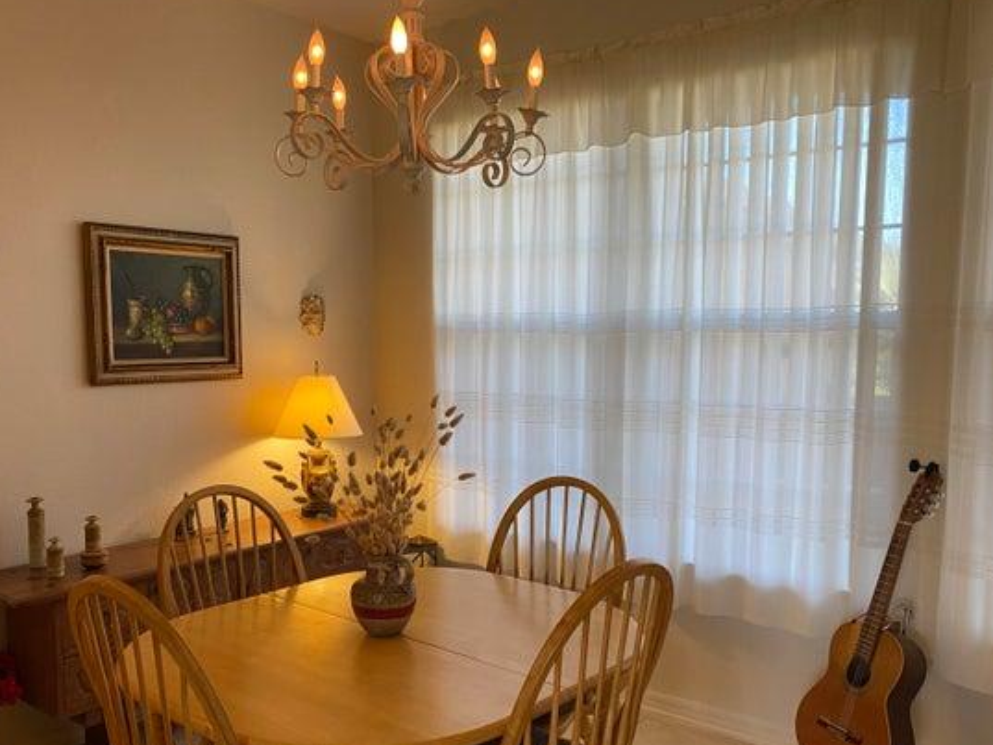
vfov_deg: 45.4
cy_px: 418
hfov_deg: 58.1
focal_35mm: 31
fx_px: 889
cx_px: 429
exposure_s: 1/60
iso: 80
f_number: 1.8
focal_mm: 4.25
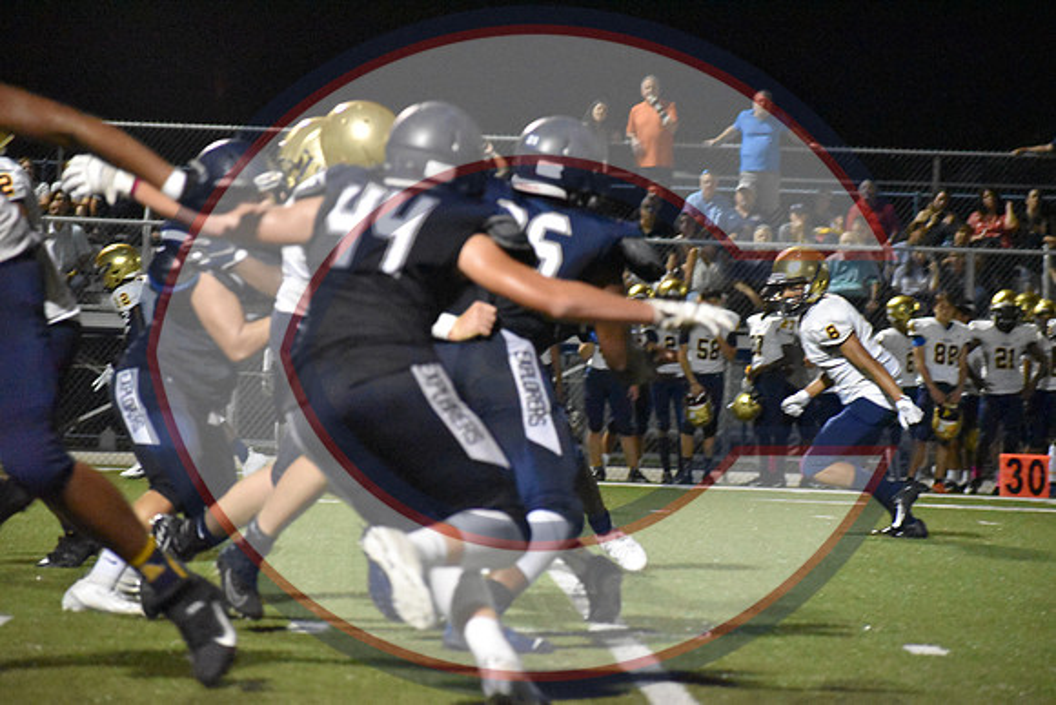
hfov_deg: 8.9
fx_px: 6821
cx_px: 528
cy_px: 352
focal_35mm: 232
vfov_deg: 5.9
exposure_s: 1/400
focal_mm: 155
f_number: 5
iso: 12800
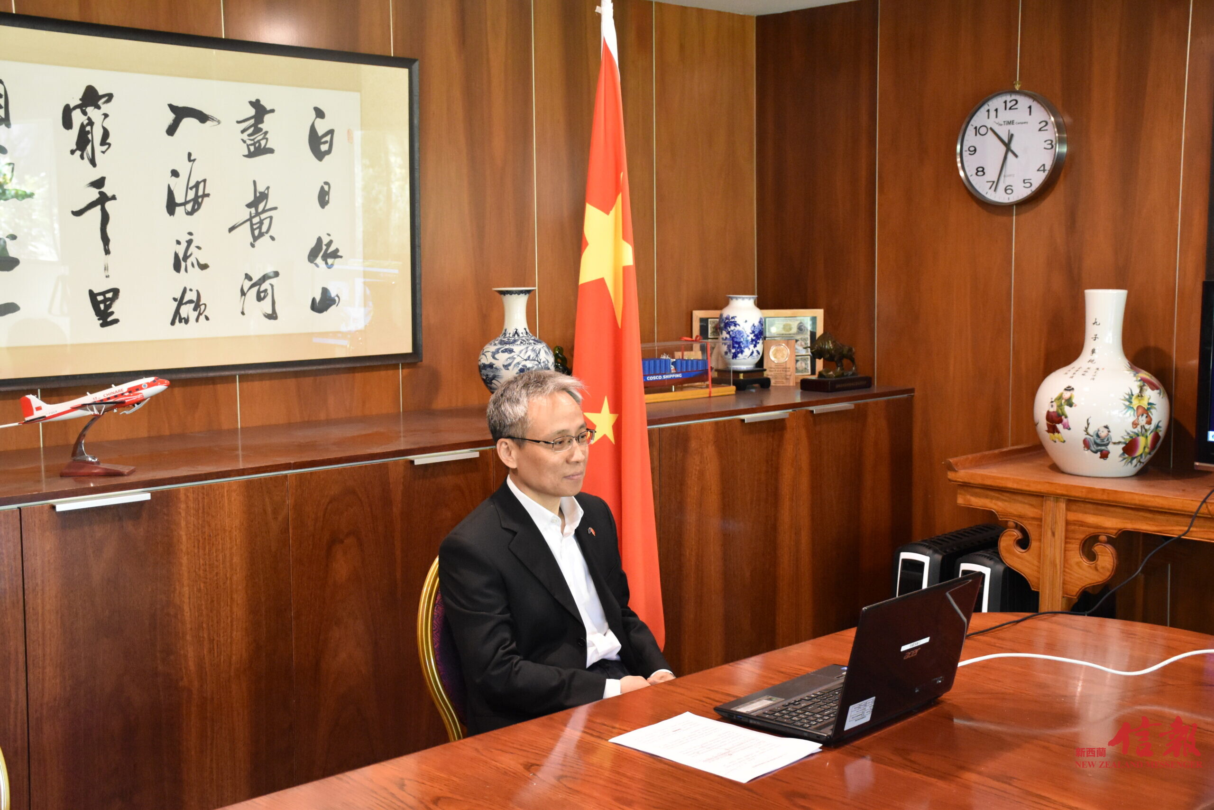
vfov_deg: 29.9
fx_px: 1517
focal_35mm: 45
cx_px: 607
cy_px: 405
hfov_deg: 43.6
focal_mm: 30
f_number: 4
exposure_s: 1/60
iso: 3200
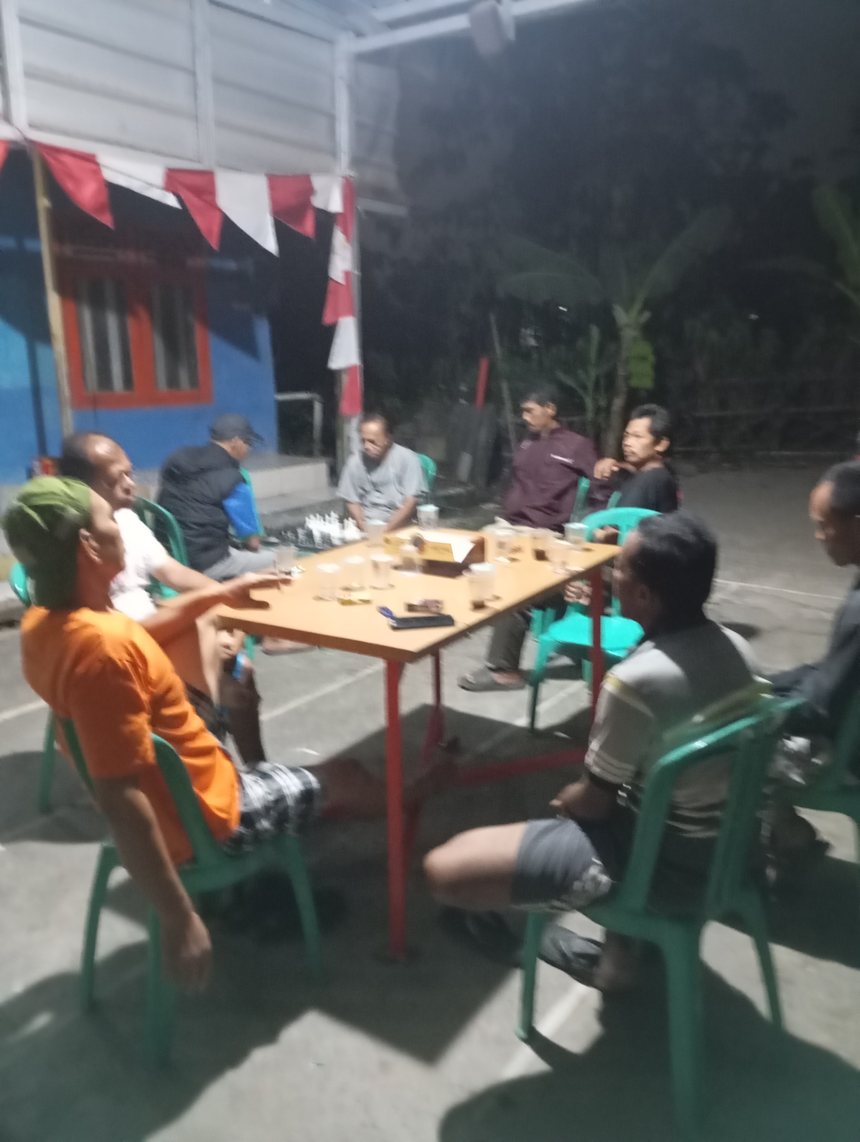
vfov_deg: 63.4
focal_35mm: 28
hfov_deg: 49.9
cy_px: 571
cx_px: 430
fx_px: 925
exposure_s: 1/13.3
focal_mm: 4.27
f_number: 1.8
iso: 7250
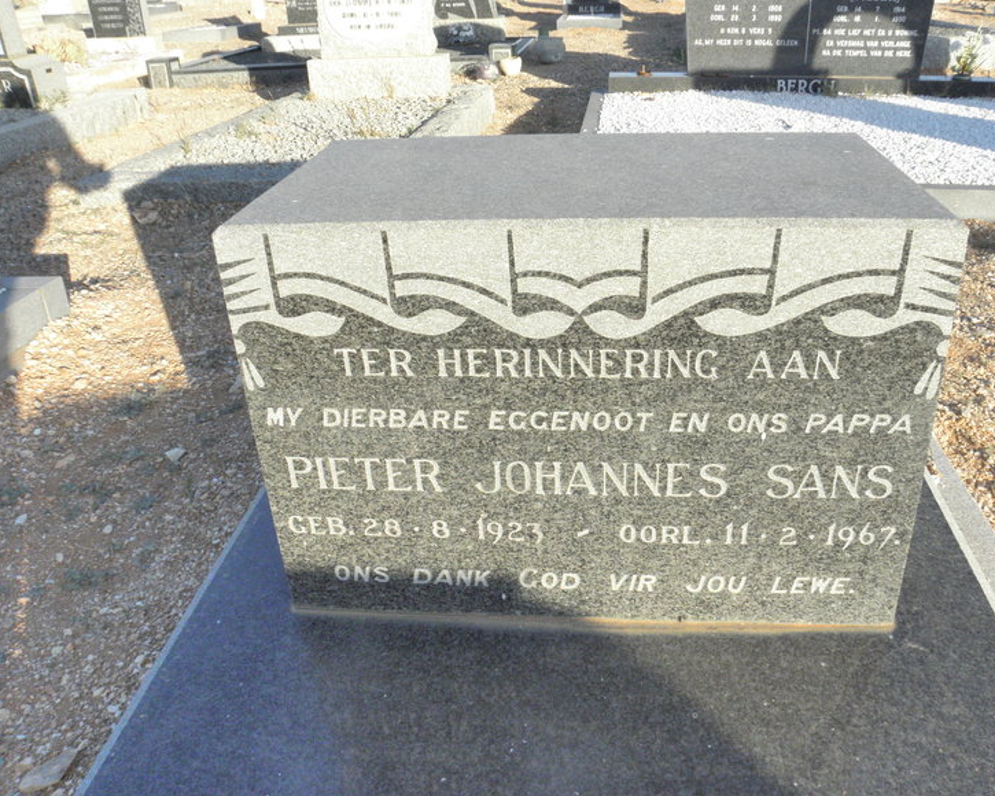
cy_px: 387
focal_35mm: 28
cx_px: 531
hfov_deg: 62.1
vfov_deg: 51.5
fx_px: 825
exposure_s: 1/250
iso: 200
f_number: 6.3
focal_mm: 4.6
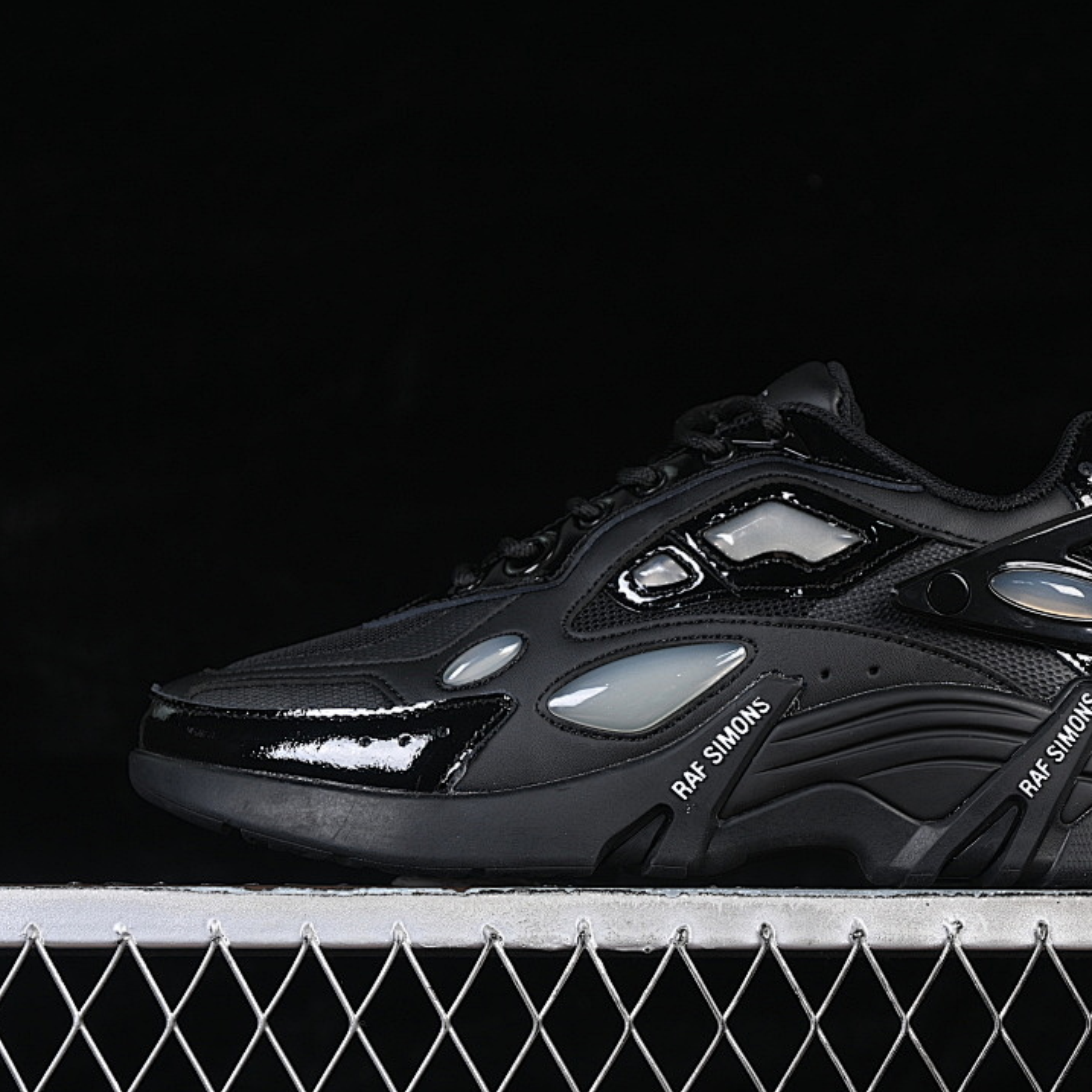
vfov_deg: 18.1
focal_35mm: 96
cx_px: 694
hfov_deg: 18.1
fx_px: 3426
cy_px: 545
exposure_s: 1/60
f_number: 6.3
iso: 160
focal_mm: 50
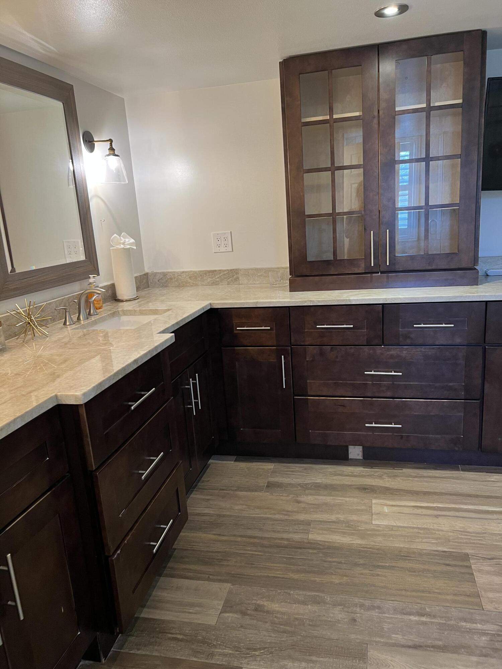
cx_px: 251
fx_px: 503
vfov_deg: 67.3
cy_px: 334
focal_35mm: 26
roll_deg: +3.5
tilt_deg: -12.9
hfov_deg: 53.1
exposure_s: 1/60
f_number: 1.5
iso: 125
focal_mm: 5.7
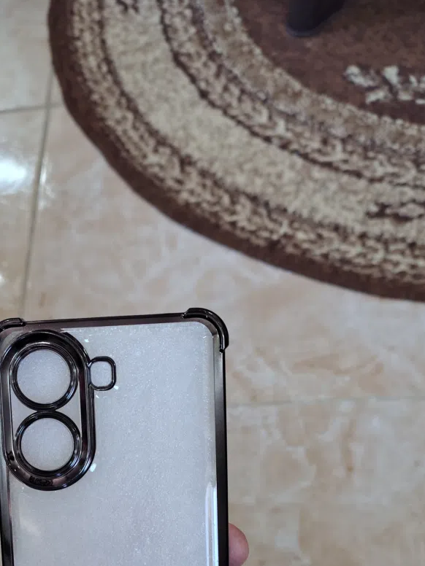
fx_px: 720
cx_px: 105
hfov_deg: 32.2
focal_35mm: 44
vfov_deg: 40.3
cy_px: 491
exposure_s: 1/60
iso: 446
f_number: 1.7
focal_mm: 4.71
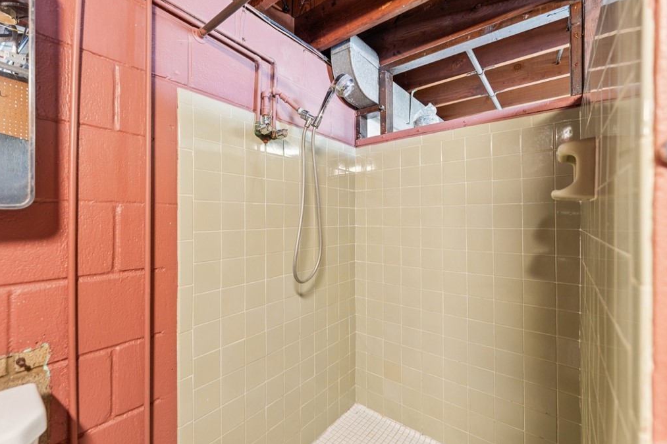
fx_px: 278
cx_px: 313
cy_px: 225
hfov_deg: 100.3
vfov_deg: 77.3
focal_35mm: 15
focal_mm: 14
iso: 200
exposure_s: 1/3.33
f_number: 2.8
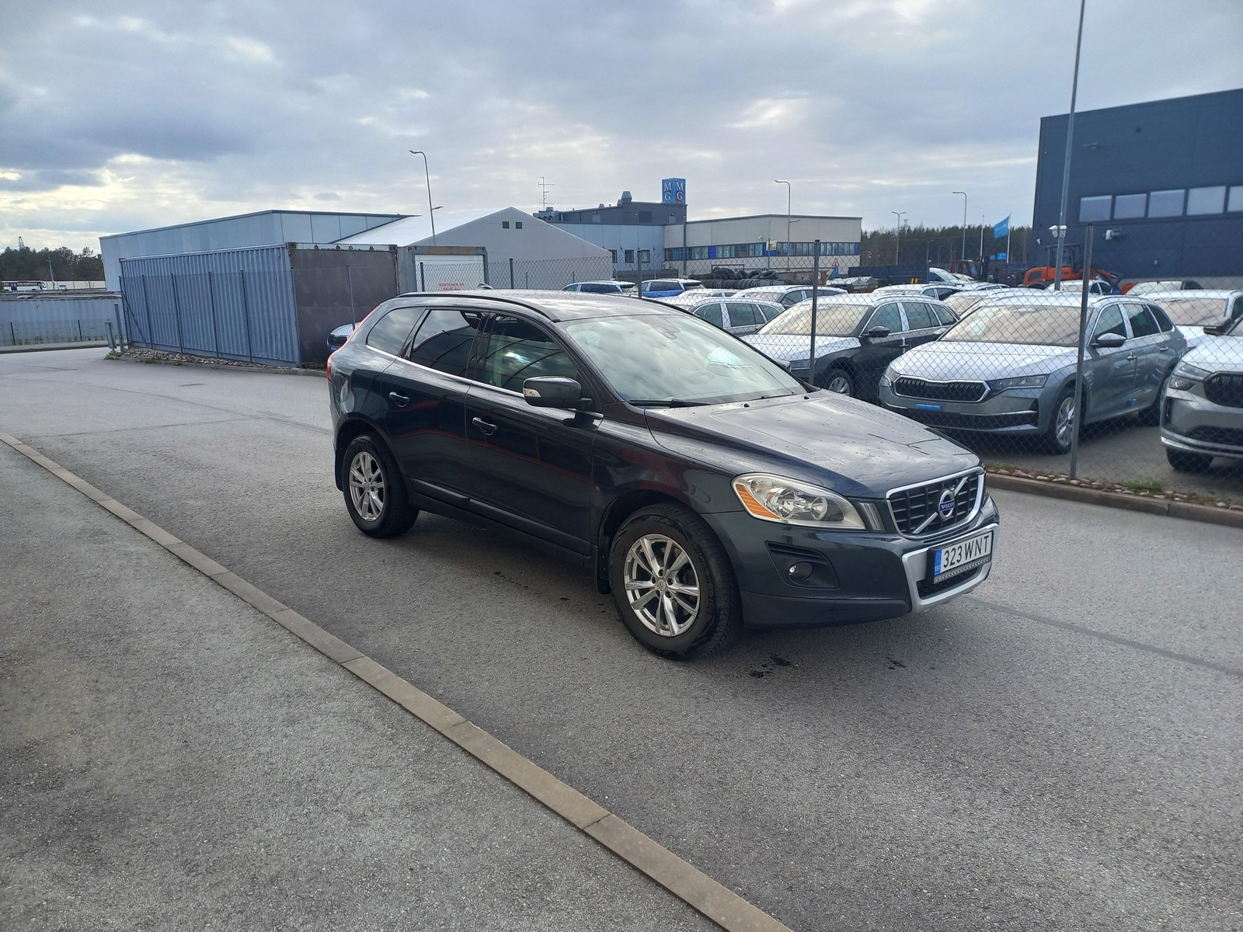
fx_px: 898
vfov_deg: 54.9
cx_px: 622
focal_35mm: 25
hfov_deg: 69.4
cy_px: 466
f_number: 1.8
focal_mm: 4.65
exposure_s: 1/408
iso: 50
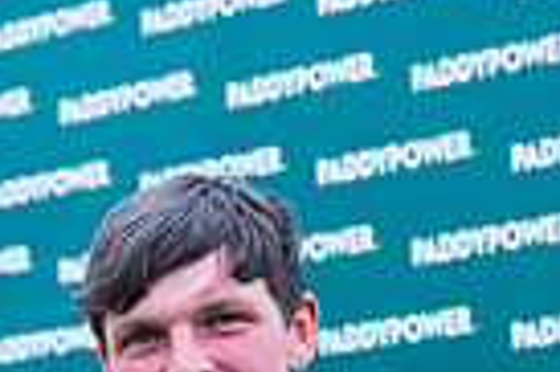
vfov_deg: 5.1
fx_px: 4071
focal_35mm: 262
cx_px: -196
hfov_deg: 7.8
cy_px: 740
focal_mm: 62
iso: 500
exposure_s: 1/1000
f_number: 4
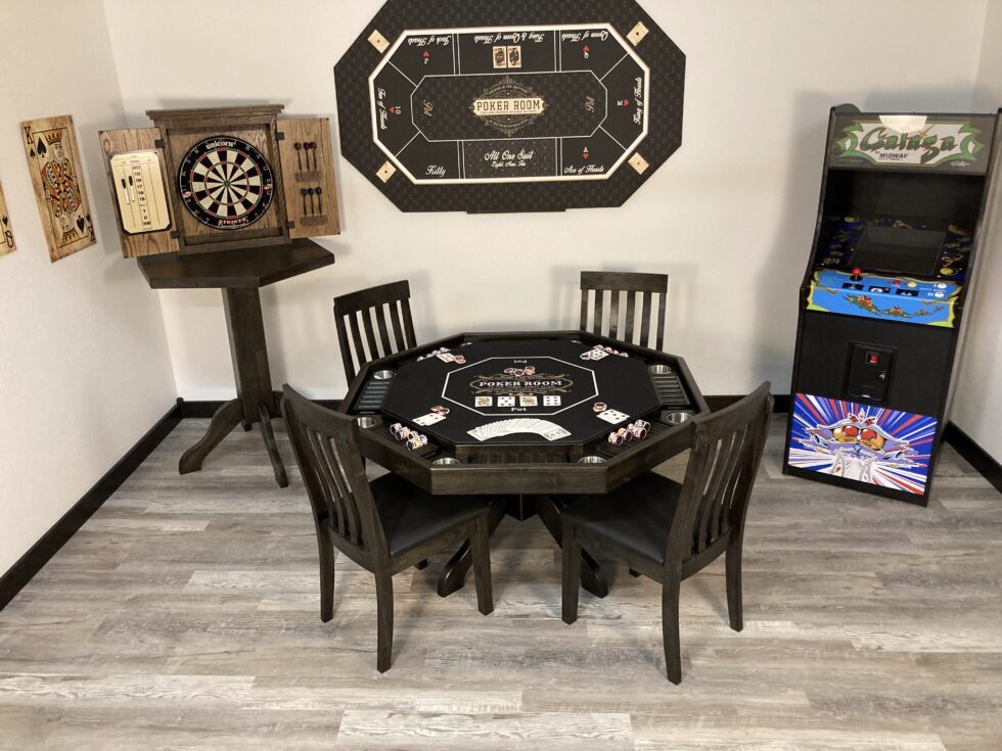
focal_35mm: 28
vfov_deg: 49.7
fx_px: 810
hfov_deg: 63.4
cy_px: 376
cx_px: 501
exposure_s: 1/60
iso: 250
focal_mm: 3.99
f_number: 1.8
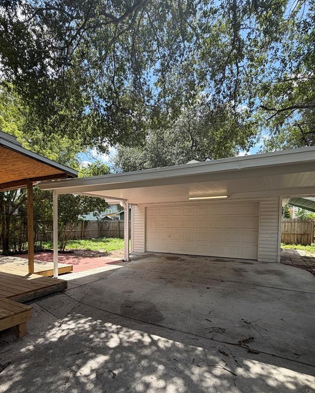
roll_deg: -0.5
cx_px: 149
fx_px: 221
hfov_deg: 70.8
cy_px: 237
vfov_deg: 82.2
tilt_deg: -2.4
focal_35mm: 19
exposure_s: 1/502
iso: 50
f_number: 2.2
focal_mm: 2.22
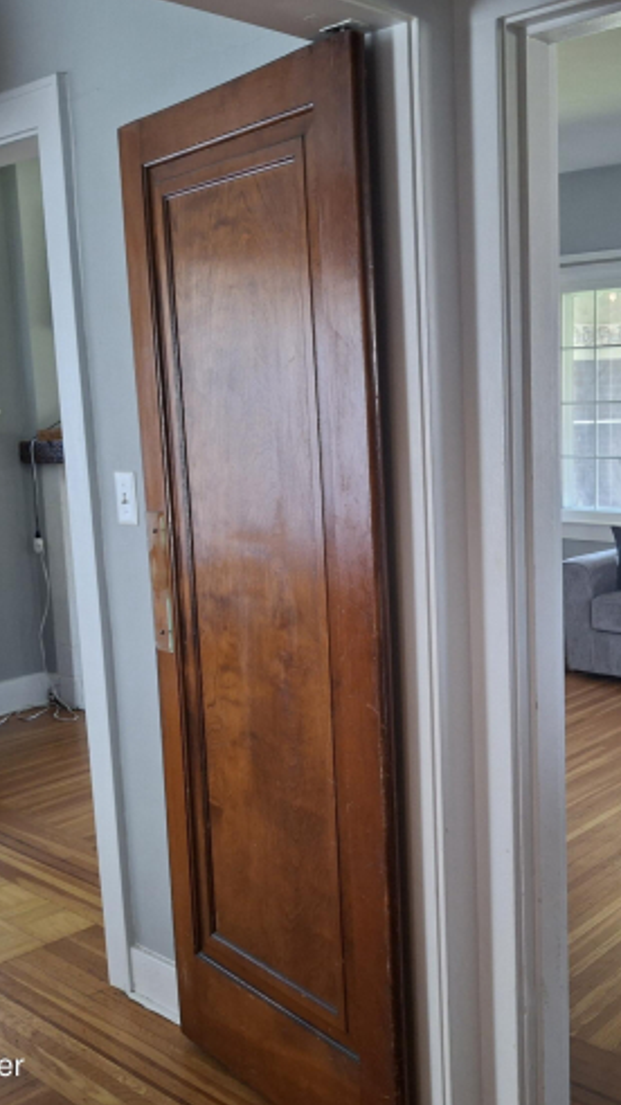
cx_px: 478
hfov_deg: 31.3
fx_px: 1084
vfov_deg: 54.0
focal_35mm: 37
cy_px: 554
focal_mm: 4.69
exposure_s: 1/100
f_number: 1.8
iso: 250
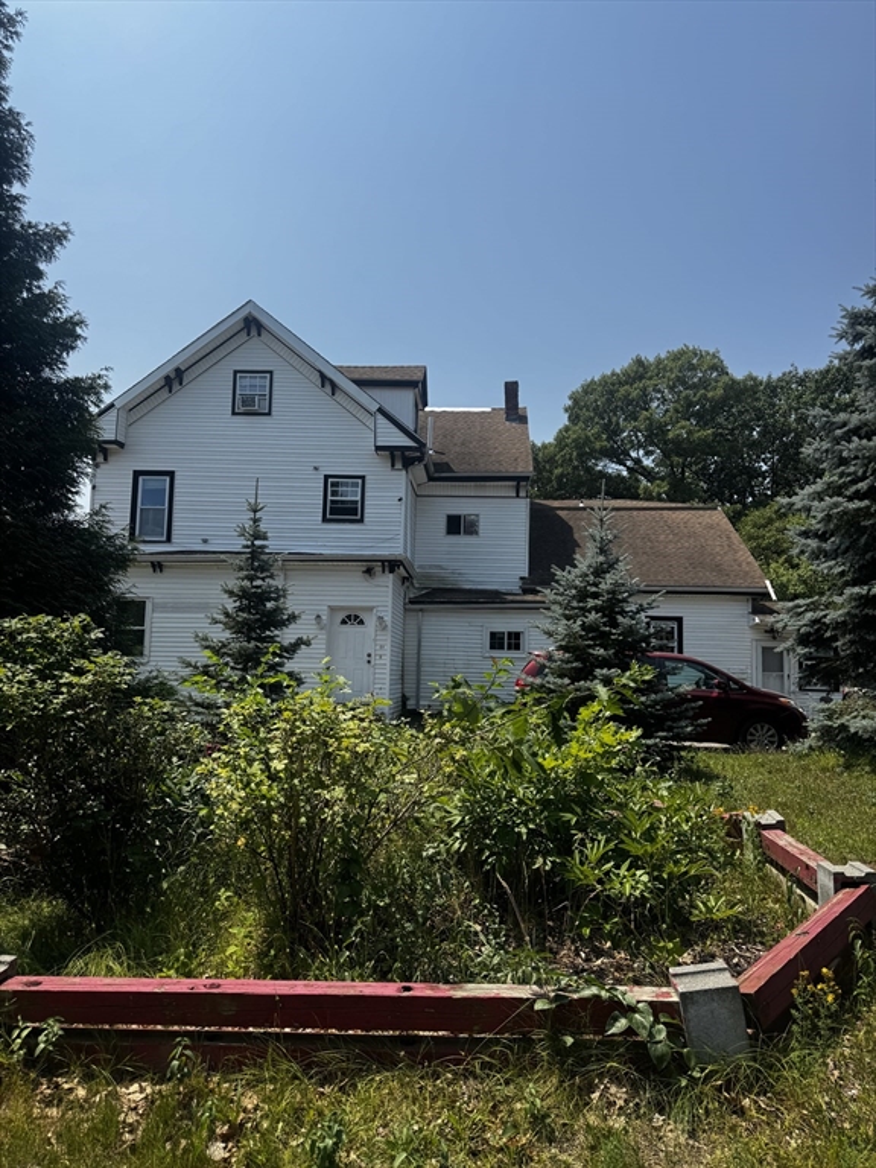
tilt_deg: +4.8
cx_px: 438
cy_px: 584
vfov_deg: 71.6
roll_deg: -0.7
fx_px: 810
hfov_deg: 56.8
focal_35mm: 24
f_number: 1.78
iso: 80
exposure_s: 1/5814
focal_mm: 6.76
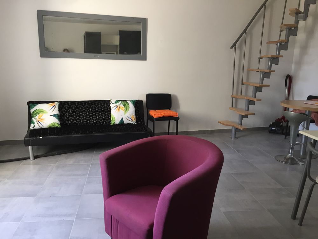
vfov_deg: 48.2
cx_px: 159
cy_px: 120
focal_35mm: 29
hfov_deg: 61.7
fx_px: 266
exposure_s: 1/33
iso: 100
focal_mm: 4.15
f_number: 2.2
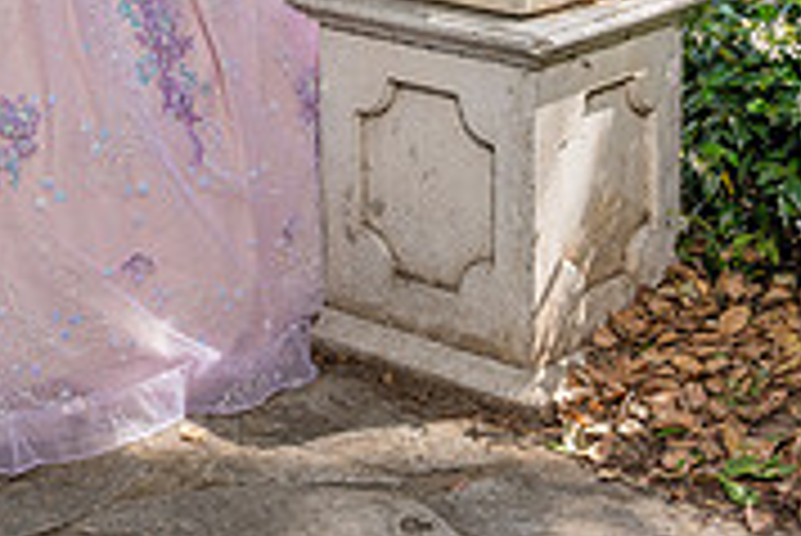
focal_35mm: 104
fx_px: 2316
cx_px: 99
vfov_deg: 12.4
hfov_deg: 19.3
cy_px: -331
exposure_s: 1/200
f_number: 5.6
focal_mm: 32
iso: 200
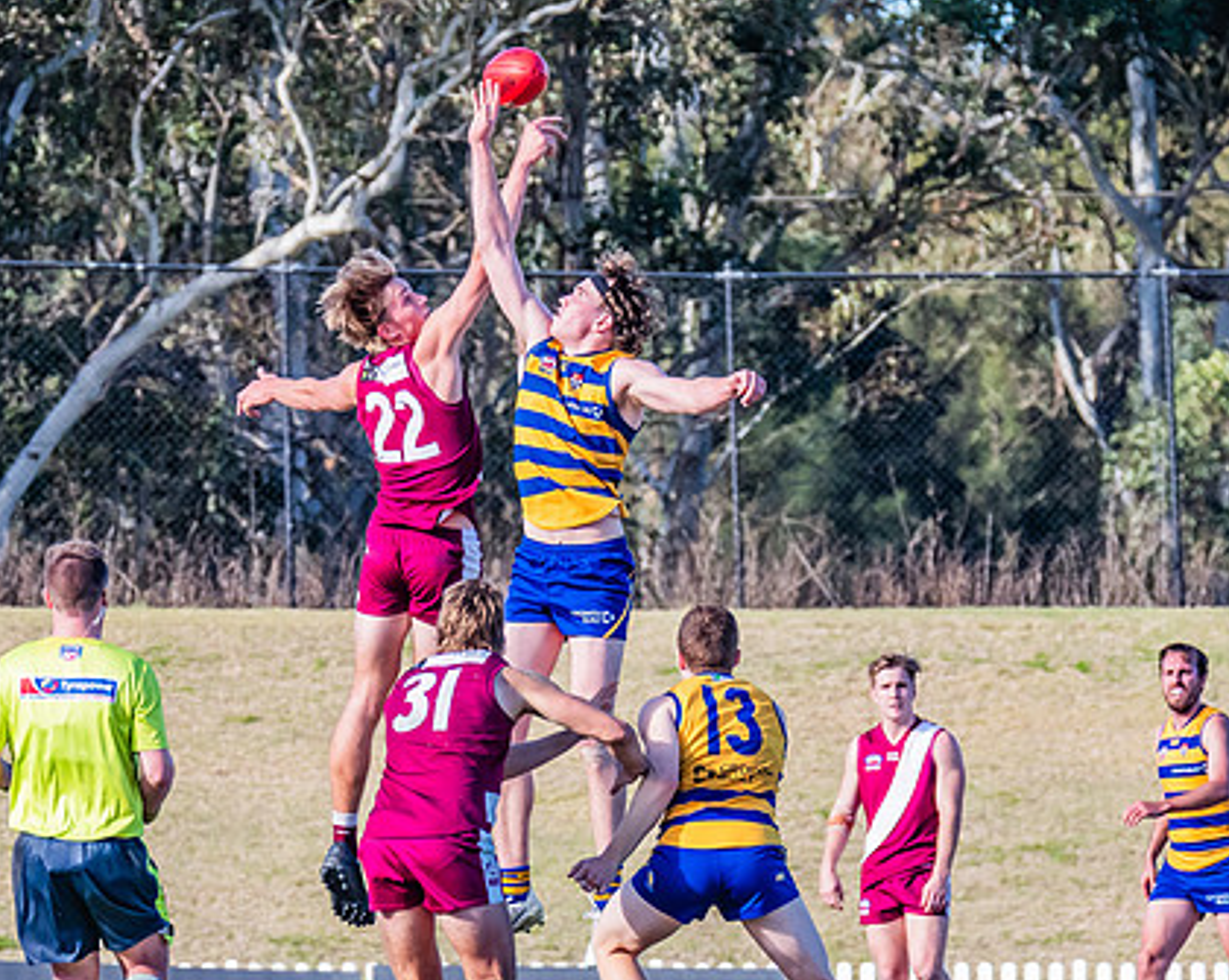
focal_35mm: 727
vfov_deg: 2.1
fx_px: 26413
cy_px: 537
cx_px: 599
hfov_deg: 2.7
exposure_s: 1/640
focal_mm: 310
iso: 800
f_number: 10
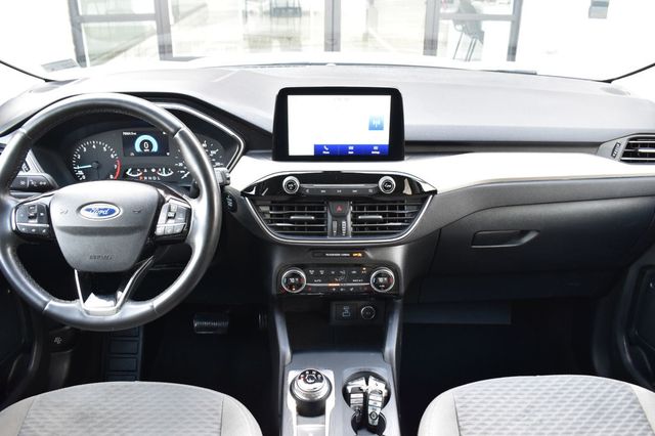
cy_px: 218
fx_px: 573
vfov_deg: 41.7
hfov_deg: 59.5
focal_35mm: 32
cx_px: 328
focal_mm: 21
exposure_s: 1/20
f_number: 6.3
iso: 400
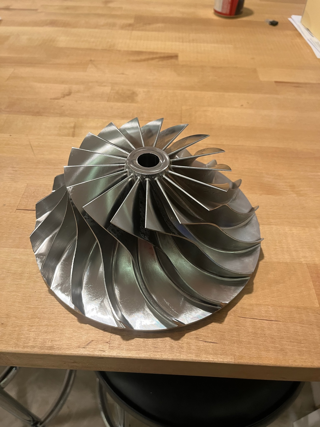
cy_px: 214
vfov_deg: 67.3
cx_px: 160
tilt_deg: -49.7
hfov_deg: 53.1
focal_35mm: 26
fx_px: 320
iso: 200
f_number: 1.6
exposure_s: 1/60
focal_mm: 5.1
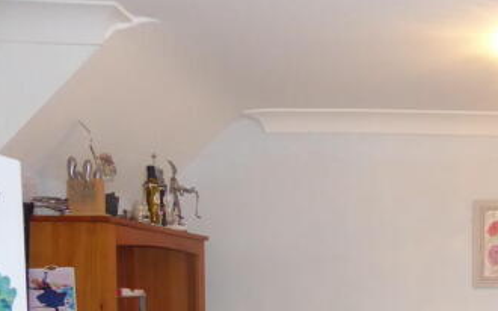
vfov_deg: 26.7
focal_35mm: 45
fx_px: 611
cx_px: 434
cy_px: 327
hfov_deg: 41.4
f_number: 3.3
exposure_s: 1/60
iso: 800
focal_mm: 4.3
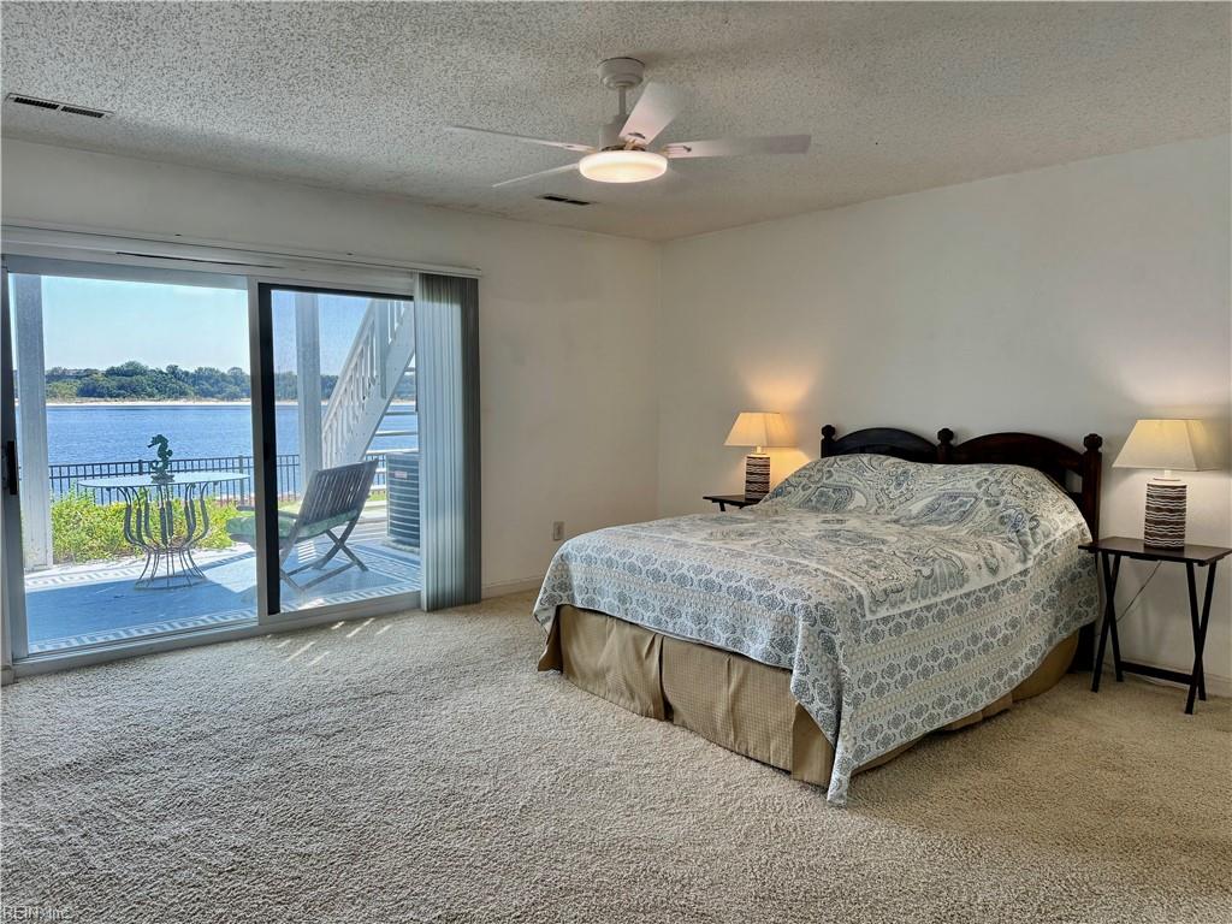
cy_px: 462
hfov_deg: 71.6
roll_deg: +0.1
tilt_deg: -6.2
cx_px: 616
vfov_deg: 56.8
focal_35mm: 24
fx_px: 854
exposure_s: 1/251
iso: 80
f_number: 1.78
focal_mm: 6.76
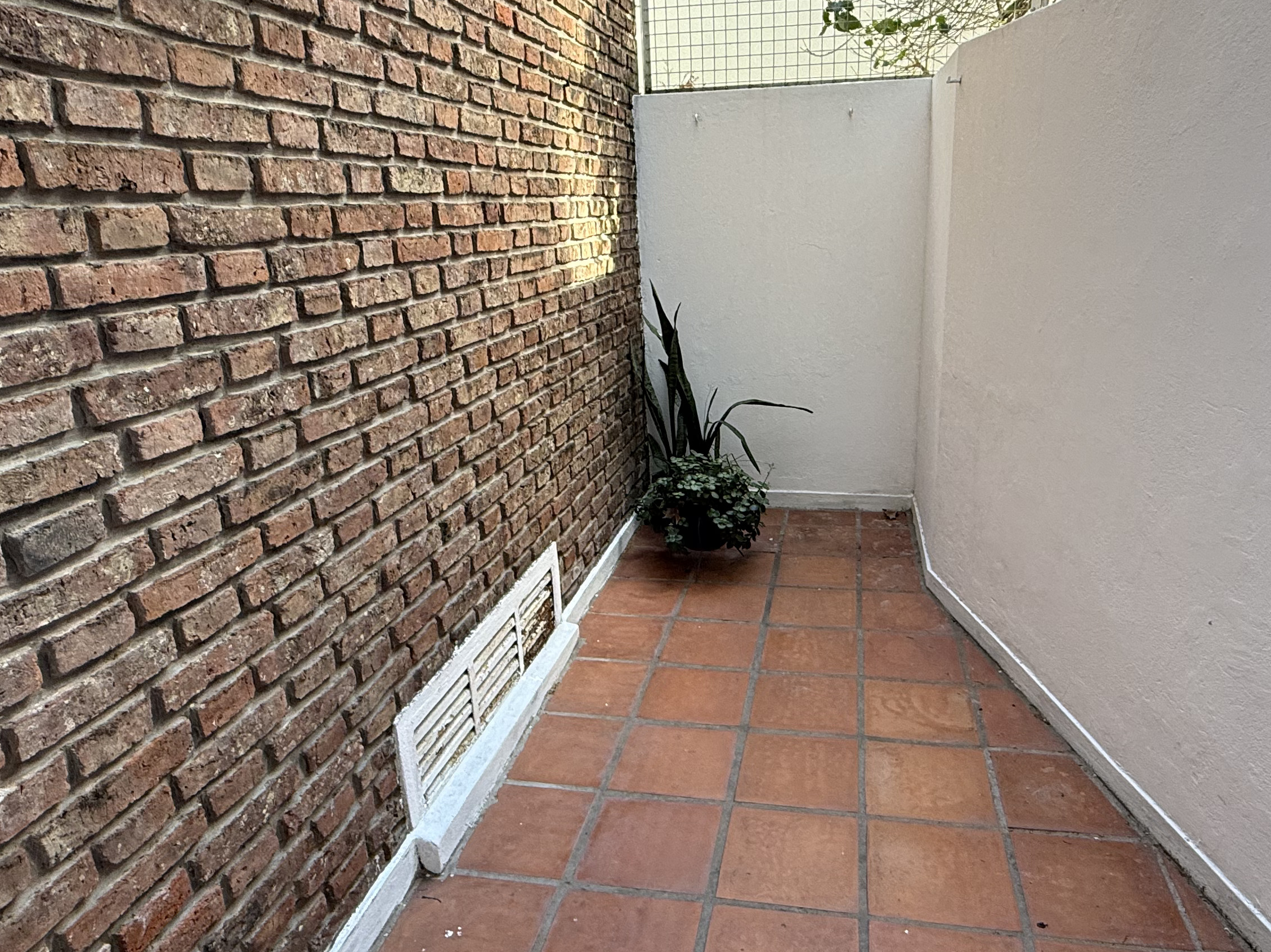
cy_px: 503
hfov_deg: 69.2
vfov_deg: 54.8
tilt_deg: -18.3
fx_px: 918
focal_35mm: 25
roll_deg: +1.3
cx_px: 702
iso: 125
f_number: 2.2
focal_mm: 2.22
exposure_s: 1/99
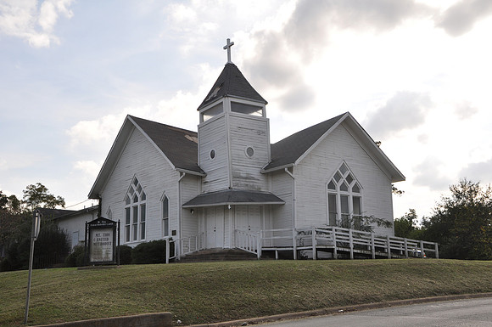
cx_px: 246
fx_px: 573
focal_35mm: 42
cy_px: 164
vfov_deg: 31.8
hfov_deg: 46.5
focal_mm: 28
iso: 200
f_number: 13
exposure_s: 1/160
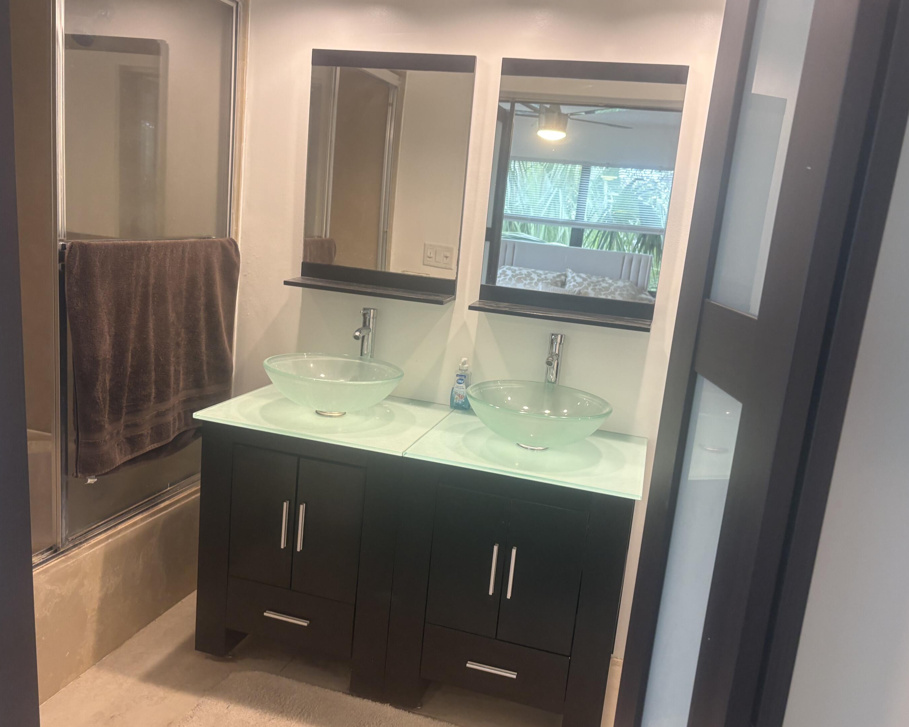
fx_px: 753
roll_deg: -5.3
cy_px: 367
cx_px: 466
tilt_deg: -11.1
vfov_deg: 51.5
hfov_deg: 62.2
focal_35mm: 28
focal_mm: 5.96
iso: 125
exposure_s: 1/60
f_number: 1.6
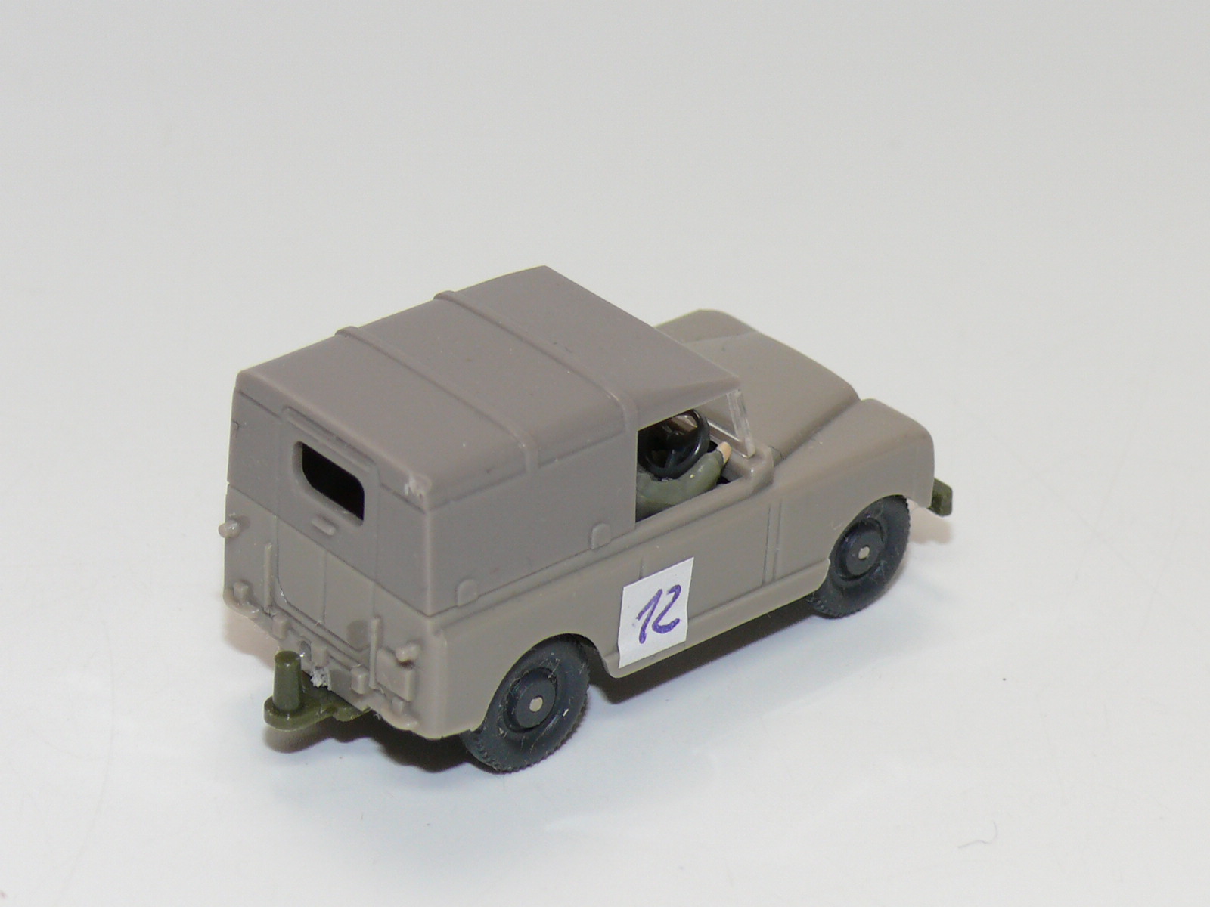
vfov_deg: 11.2
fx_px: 4614
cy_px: 454
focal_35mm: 132
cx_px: 605
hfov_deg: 14.9
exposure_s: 1/30
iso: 100
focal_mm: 15.7
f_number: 4
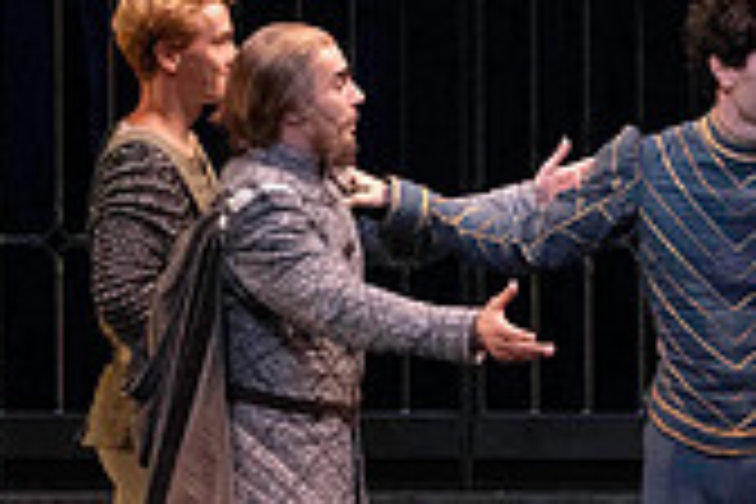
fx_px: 14531
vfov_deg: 2.0
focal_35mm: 692
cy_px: 223
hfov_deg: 3.0
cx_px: 387
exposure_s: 1/400
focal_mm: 200
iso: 16000
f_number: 11
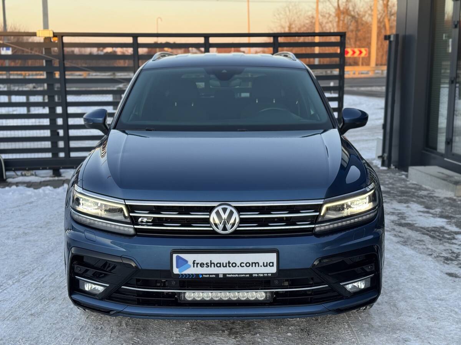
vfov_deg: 30.3
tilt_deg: -11.2
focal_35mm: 48
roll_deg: +0.2
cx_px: 230
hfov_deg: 39.7
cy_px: 172
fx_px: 639
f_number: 1.78
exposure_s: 1/379
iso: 80
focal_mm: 6.76
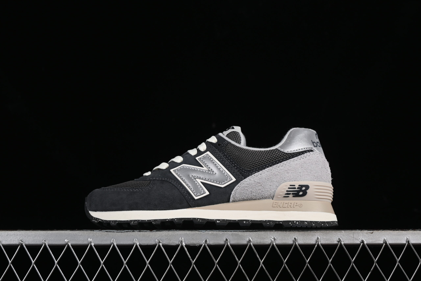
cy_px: 140
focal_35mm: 72
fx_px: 842
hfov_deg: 28.1
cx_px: 210
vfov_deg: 18.9
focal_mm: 48
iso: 125
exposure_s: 1/160
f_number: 7.1
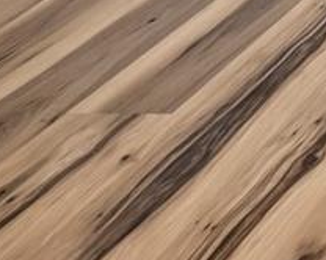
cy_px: -534
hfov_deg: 12.3
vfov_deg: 10.5
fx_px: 974
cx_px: 893
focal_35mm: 101
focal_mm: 14
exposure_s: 1/15
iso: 250
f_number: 10
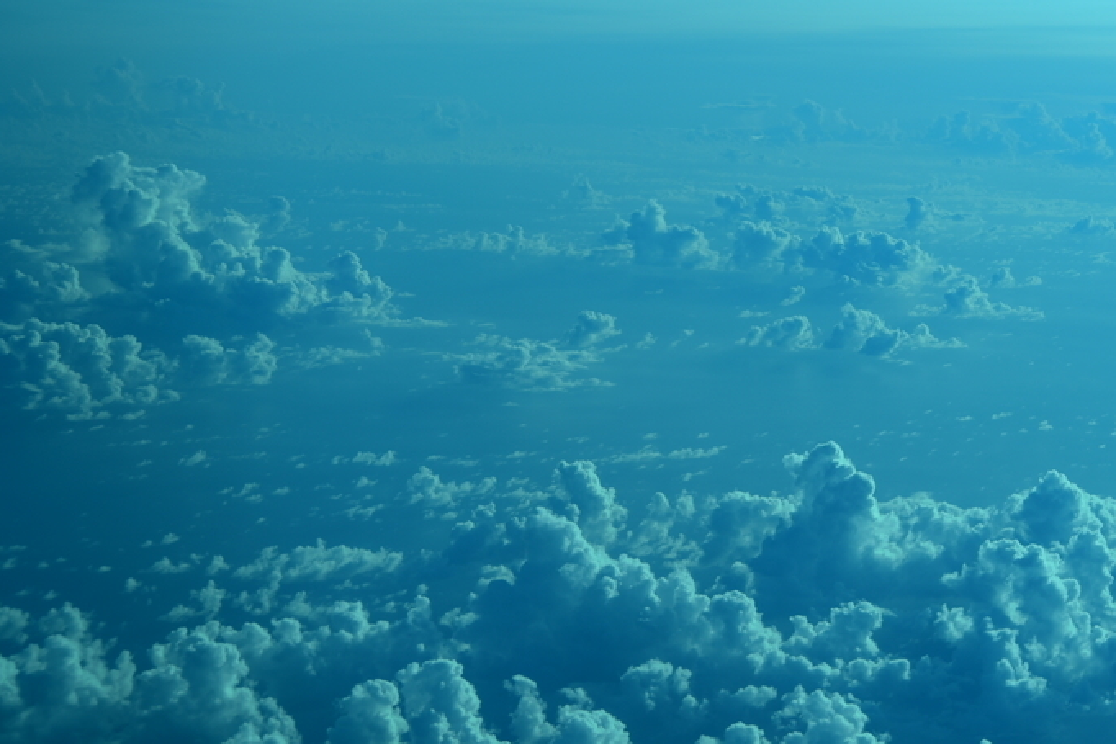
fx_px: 2728
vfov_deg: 15.5
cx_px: 725
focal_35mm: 88
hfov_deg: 23.0
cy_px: 377
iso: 100
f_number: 4
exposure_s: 1/60
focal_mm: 50
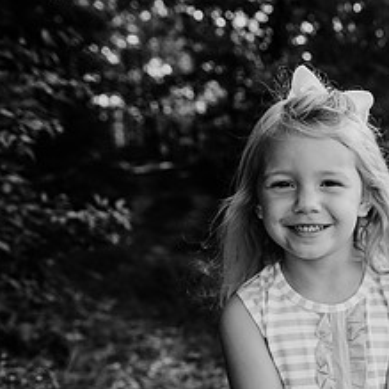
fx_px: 687
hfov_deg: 27.1
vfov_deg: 30.7
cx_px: 490
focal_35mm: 54
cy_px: 324
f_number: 3.5
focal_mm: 24
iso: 200
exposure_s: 1/640
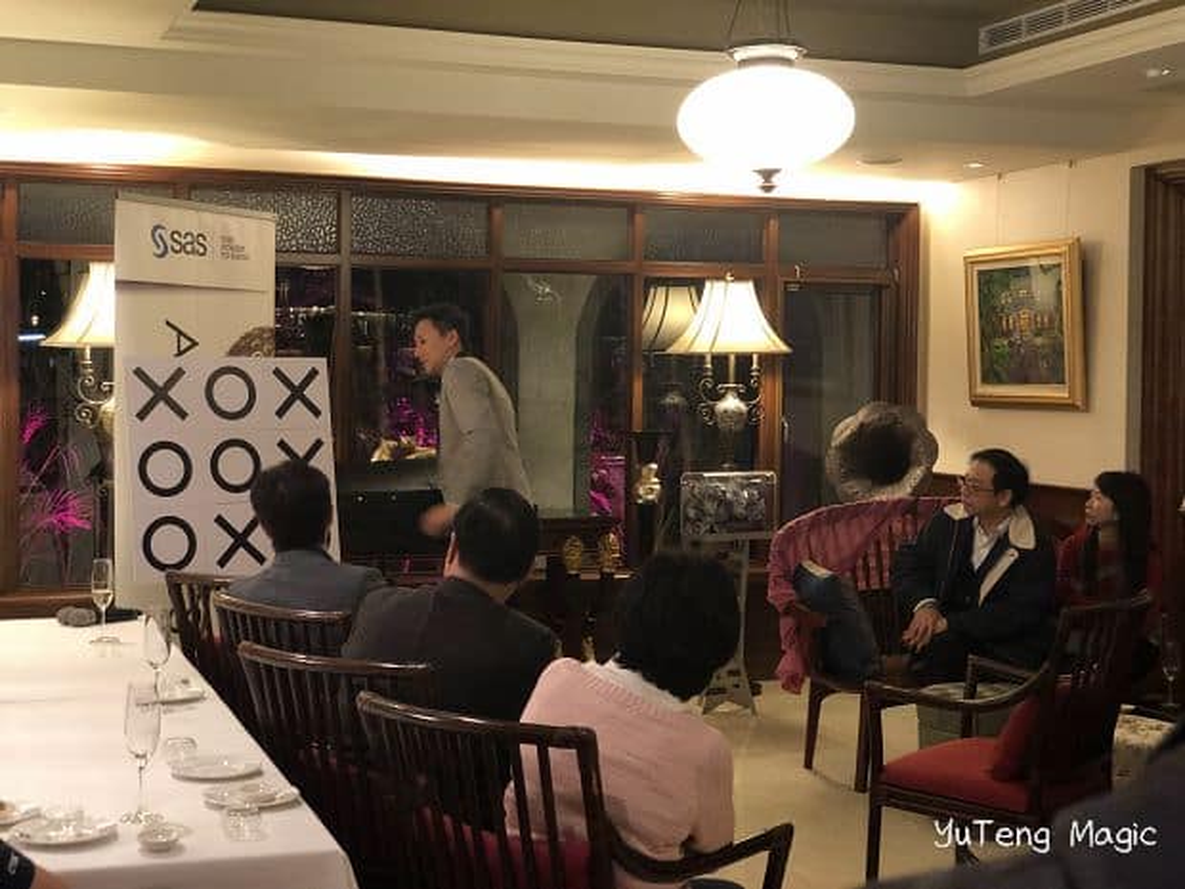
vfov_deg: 28.0
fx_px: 1780
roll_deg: +0.3
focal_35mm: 52
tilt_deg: -1.6
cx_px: 592
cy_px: 444
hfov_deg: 36.8
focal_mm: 6
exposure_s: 1/9
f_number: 2.4
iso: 160
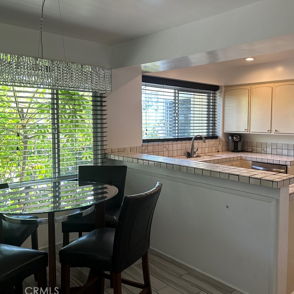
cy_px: 136
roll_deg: -0.8
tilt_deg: -3.1
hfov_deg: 51.8
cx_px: 190
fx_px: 298
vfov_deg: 52.5
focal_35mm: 31
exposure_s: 1/120
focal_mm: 6.86
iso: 125
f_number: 1.78
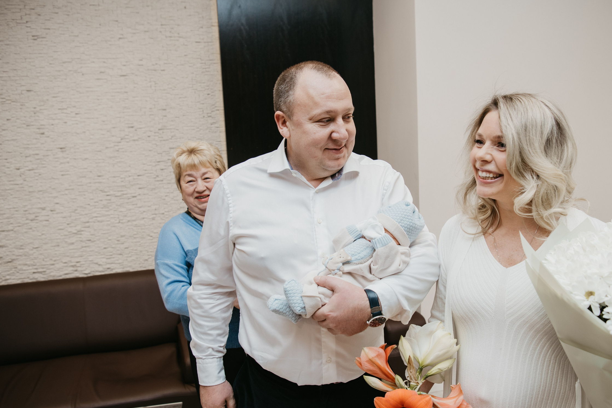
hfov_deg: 58.5
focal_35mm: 32
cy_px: 230
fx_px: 544
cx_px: 344
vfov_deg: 41.0
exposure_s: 1/160
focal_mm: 27
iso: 160
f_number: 4
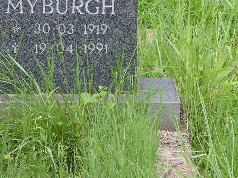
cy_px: 20
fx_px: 1911
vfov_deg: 5.3
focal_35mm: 278
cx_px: 25
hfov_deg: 7.1
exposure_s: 1/100
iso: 64
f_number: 4.5
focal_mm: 26.4
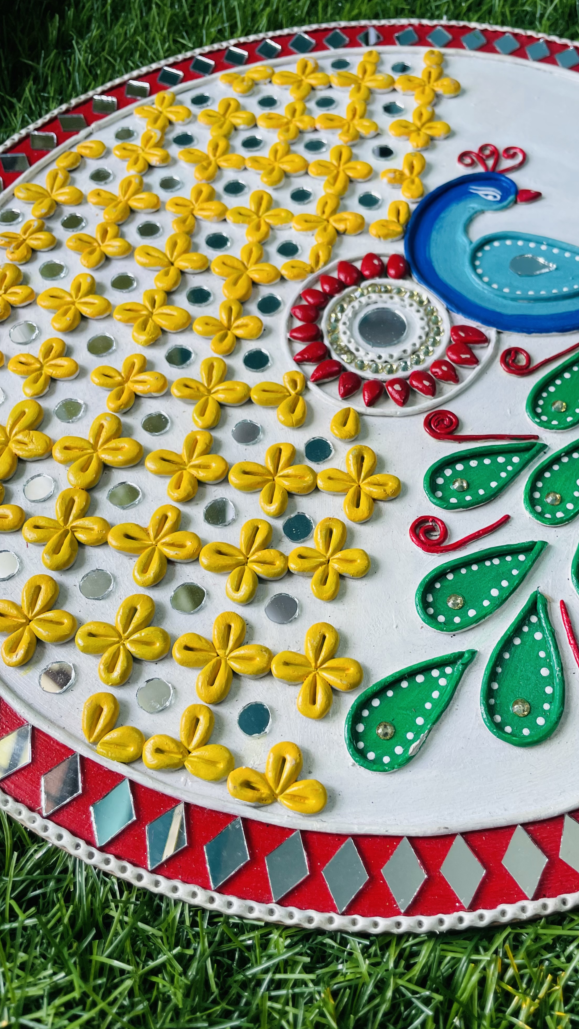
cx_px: 384
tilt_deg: -58.1
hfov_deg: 39.7
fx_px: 792
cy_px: 511
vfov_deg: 66.1
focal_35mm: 29
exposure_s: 1/100
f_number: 1.6
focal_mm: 4.2
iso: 40
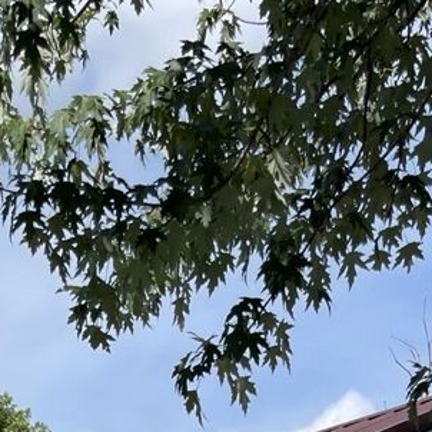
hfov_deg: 17.3
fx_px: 1412
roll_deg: +0.1
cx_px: 112
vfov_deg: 14.0
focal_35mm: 100
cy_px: 925
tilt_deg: -6.5
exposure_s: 1/3165
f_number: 1.6
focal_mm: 5.1
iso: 32
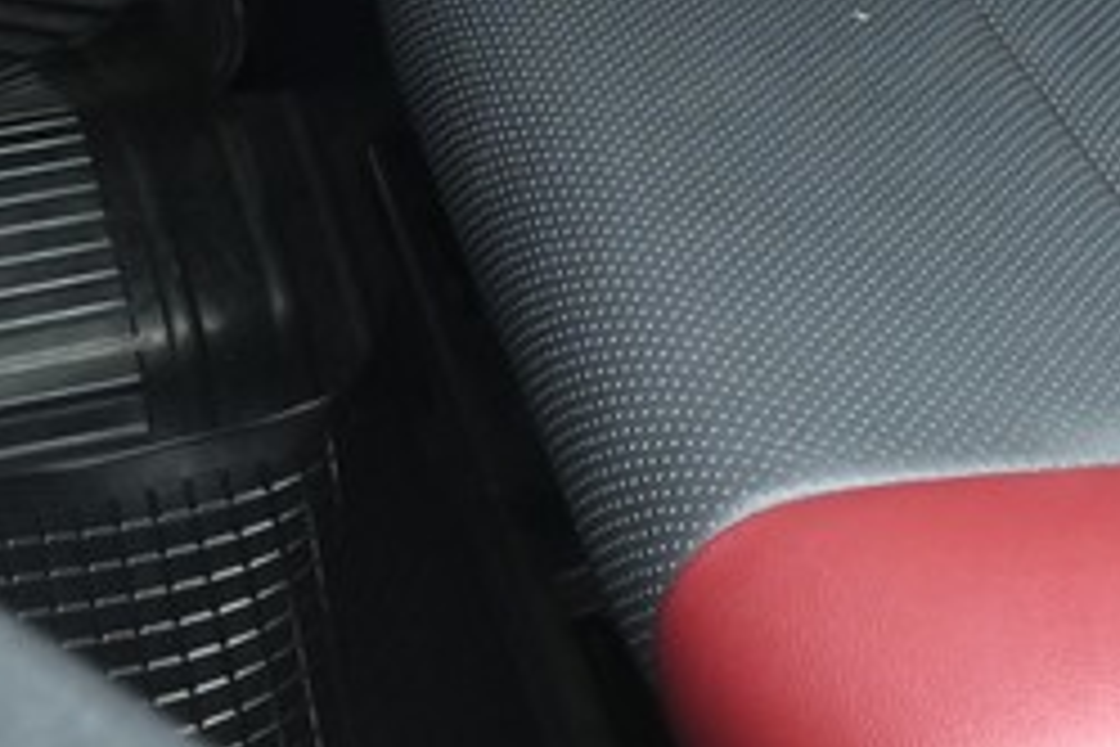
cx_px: 1318
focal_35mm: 106
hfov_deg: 18.4
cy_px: -835
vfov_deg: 11.4
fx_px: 3298
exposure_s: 1/45
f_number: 6.7
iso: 800
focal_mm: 16
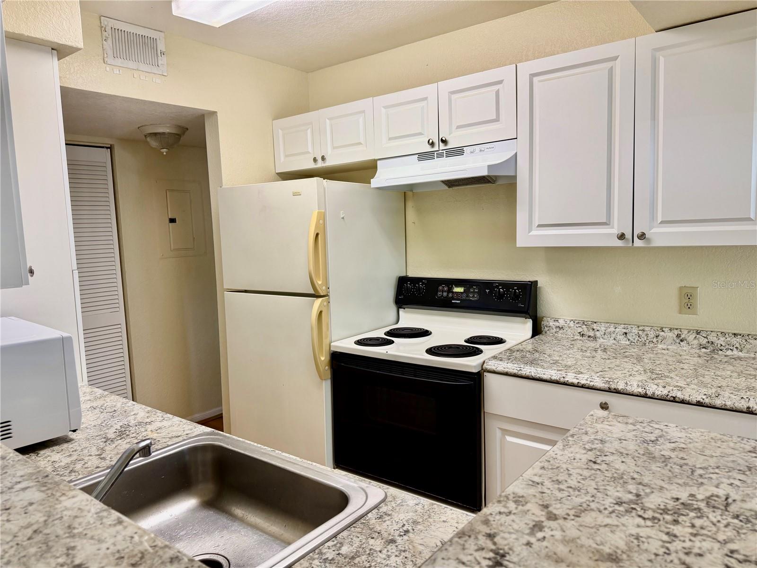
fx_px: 525
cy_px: 284
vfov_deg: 56.8
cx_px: 378
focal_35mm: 24
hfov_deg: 71.6
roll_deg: +2.2
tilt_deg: -5.7
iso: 125
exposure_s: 1/120
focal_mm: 6.76
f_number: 1.78
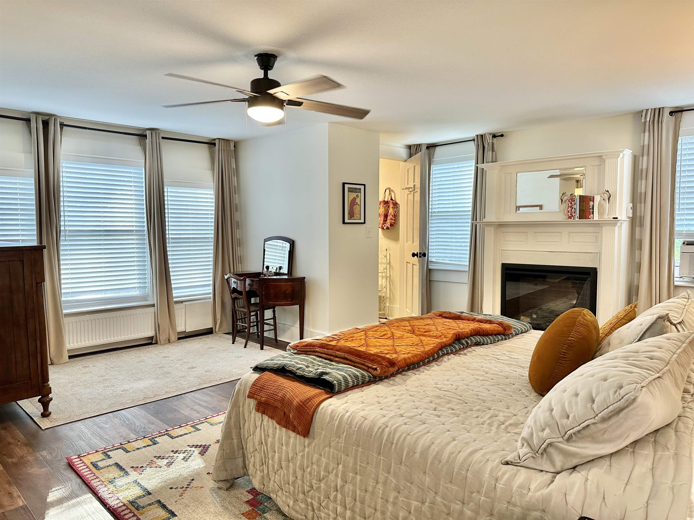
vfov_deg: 56.8
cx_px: 347
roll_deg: +0.1
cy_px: 260
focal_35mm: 24
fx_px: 481
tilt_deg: -3.3
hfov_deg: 71.6
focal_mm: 6.86
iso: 160
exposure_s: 1/60
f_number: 1.78
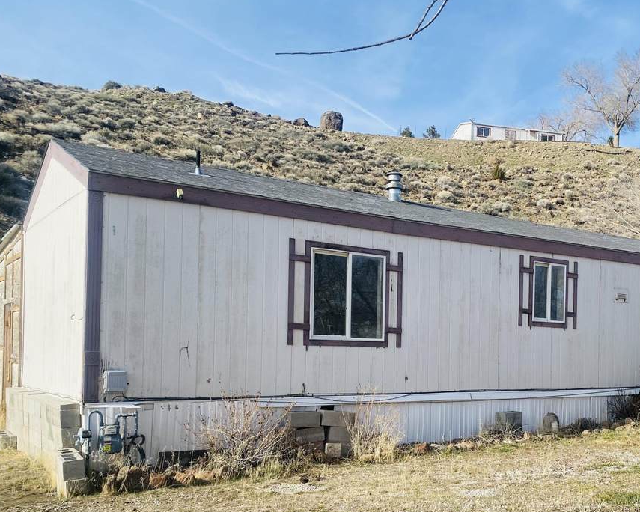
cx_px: 435
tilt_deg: -0.8
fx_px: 720
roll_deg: -0.7
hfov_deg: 47.0
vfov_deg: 38.6
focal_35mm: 38
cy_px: 353
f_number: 1.8
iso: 32
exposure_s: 1/2315
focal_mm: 4.25
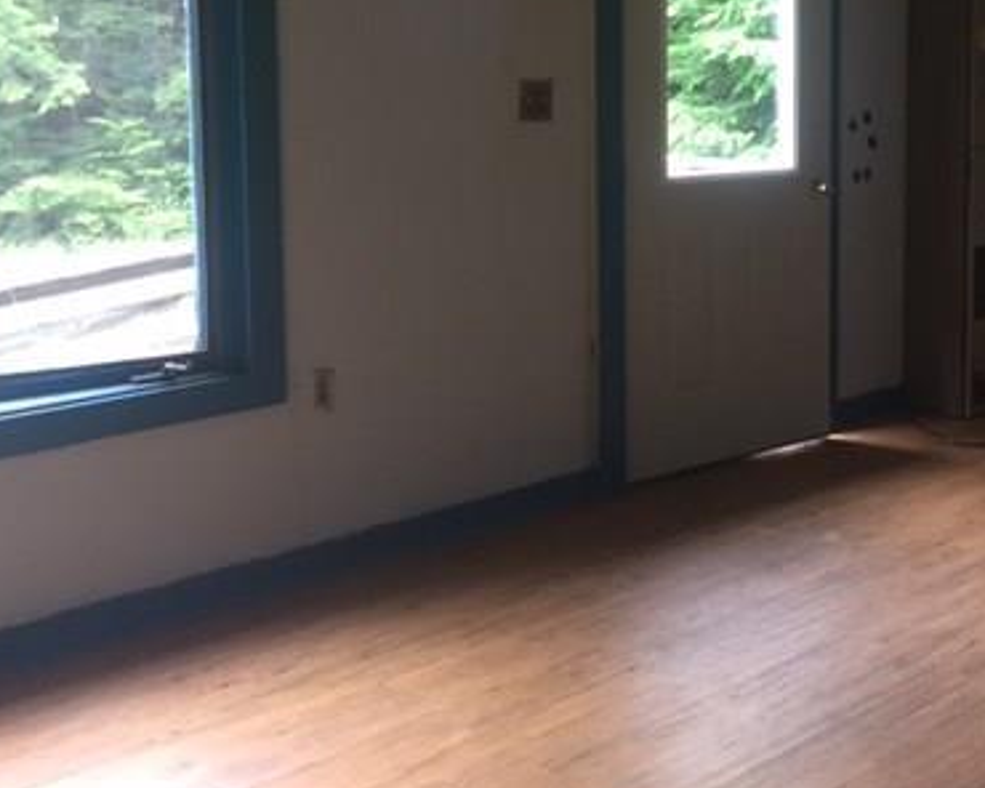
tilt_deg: -4.3
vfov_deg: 30.3
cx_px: 783
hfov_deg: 36.8
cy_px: 184
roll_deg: -1.1
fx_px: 1428
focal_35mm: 49
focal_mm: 4.15
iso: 100
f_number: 2.2
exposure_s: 1/30
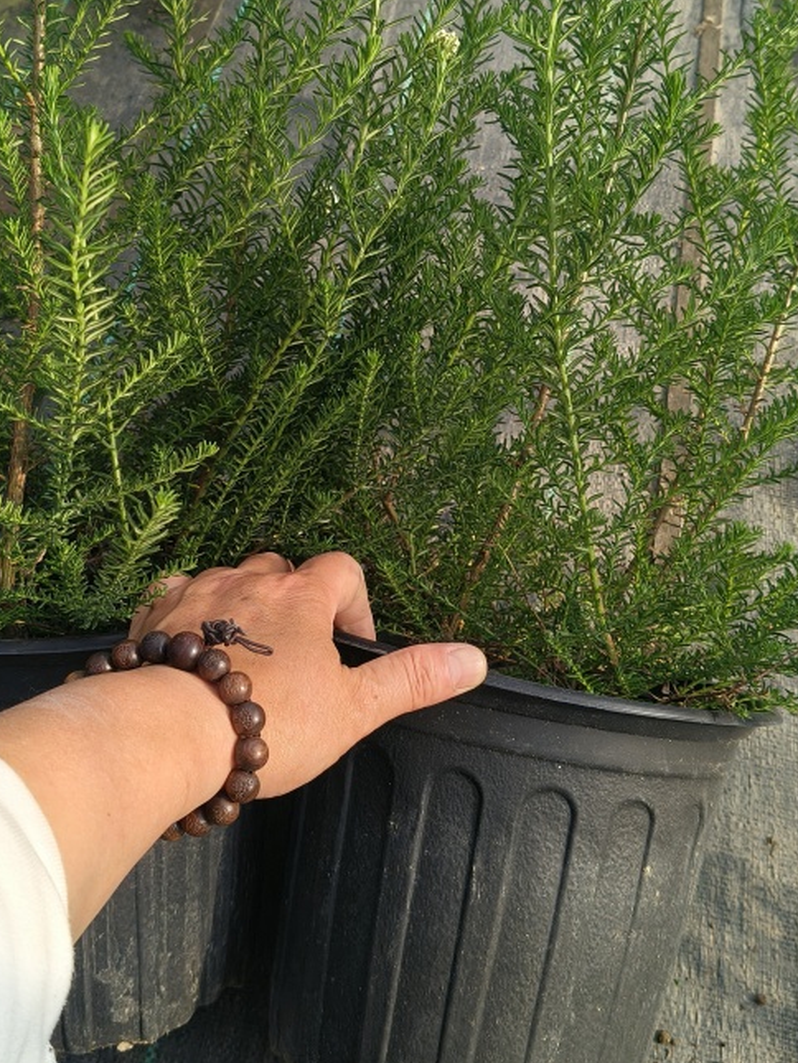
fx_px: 1321
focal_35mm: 43
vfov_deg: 43.7
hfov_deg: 33.5
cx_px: 331
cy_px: 454
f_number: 1.8
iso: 80
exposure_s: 1/2007
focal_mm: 4.84
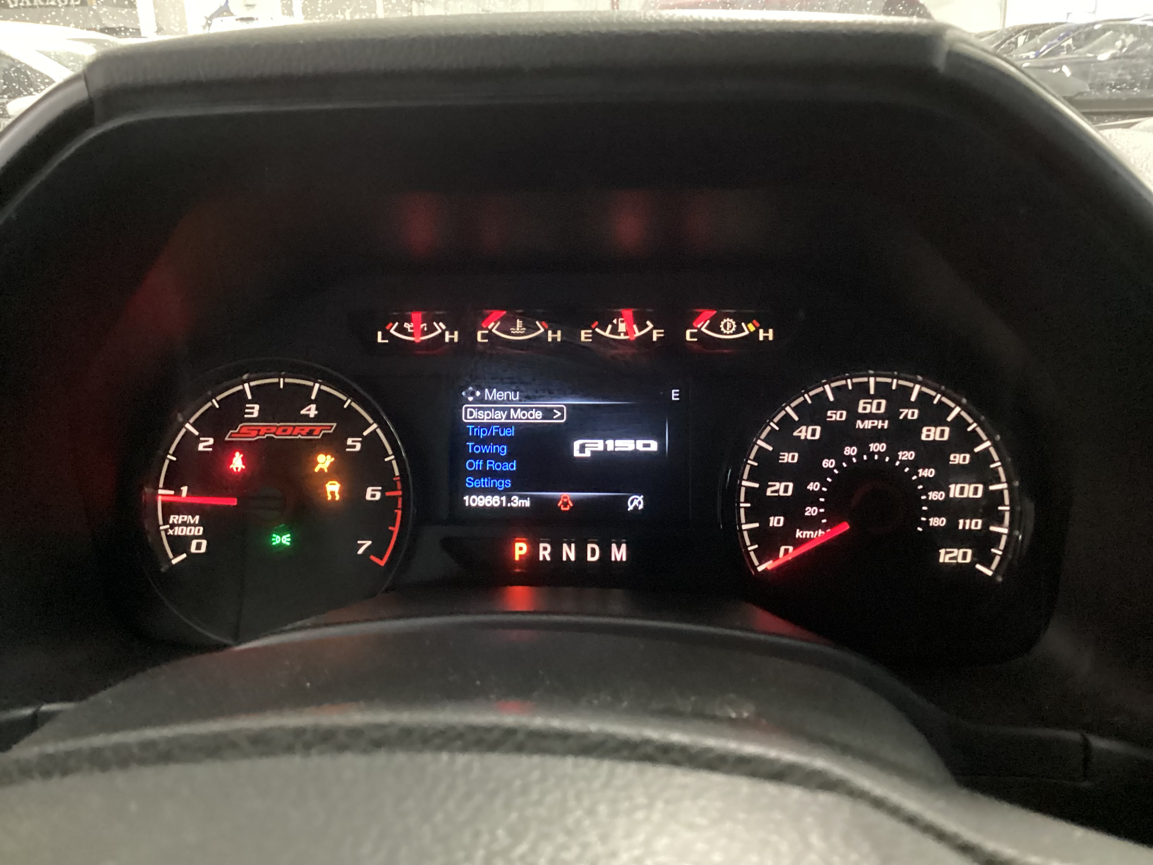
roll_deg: +2.7
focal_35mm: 31
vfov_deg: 45.4
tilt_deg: -23.1
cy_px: 432
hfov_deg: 58.4
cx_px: 576
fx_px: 1033
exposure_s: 1/17
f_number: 2.4
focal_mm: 3.3
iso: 800
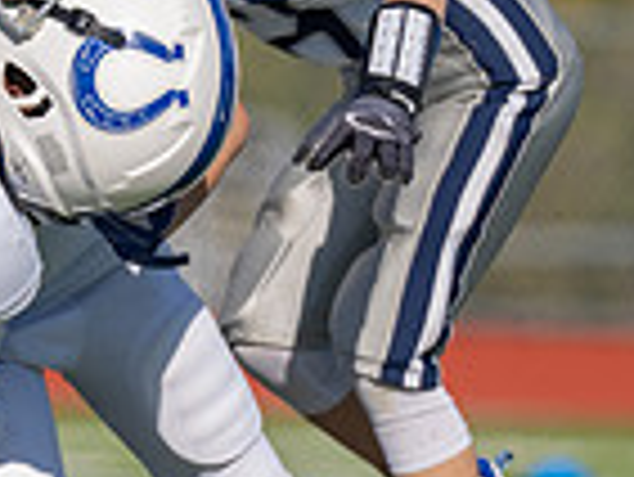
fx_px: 21319
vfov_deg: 1.3
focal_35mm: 1163
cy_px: -49
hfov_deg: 1.7
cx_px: -646
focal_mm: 200
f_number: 2.8
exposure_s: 1/2000
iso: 100
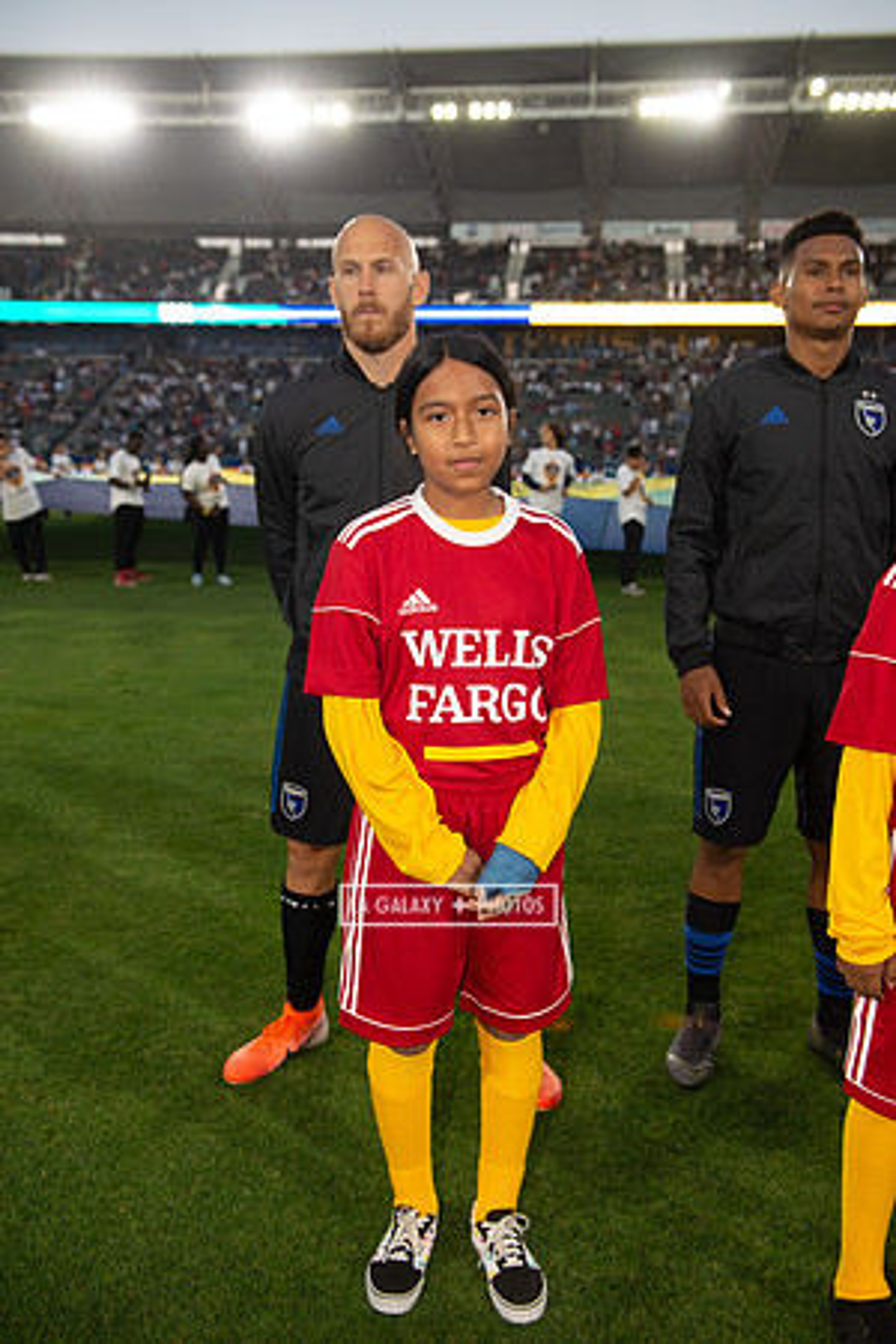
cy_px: 672
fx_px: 1195
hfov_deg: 41.1
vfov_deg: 58.7
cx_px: 448
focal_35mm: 32
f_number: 4
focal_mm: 32
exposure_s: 1/250
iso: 640
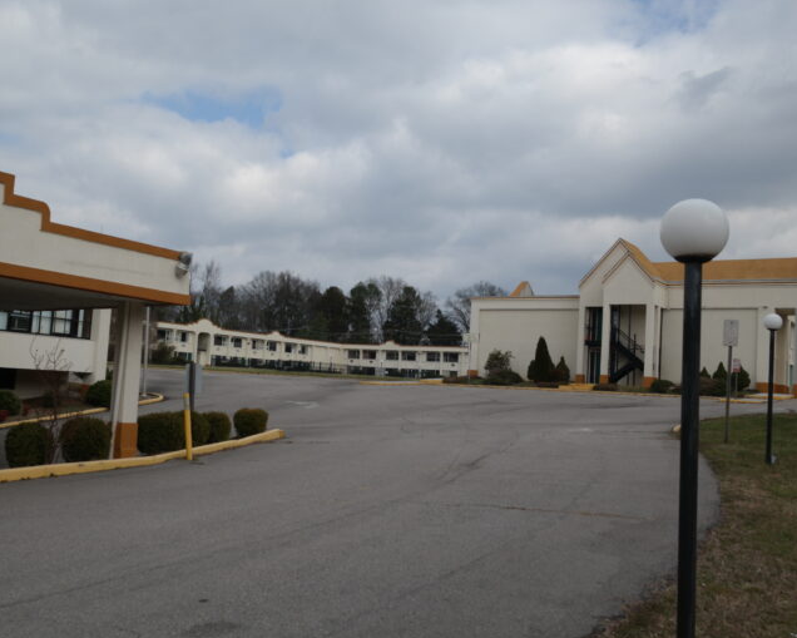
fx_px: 802
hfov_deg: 52.8
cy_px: 320
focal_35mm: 34
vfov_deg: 43.4
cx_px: 360
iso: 100
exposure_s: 1/400
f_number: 7.1
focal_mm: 20
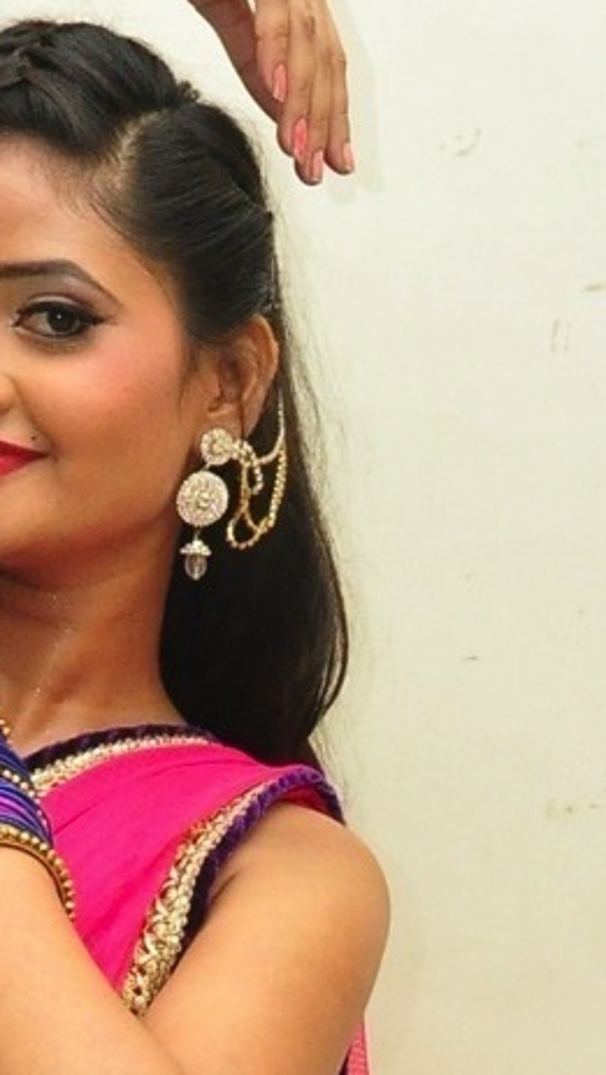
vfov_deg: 13.1
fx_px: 4365
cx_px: 214
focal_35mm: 153
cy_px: 1705
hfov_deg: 7.9
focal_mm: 25
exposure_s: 1/125
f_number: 7.1
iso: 1600
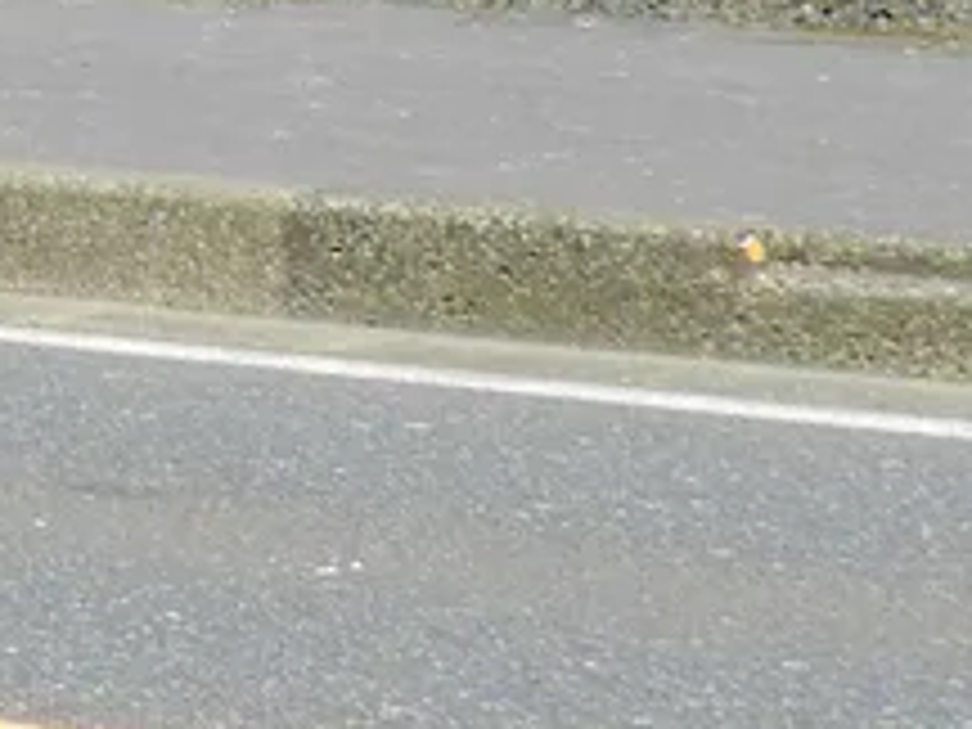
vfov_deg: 5.8
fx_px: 6879
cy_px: -1161
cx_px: -2120
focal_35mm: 245
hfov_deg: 7.1
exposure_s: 1/800
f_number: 3.6
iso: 100
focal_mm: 5.9
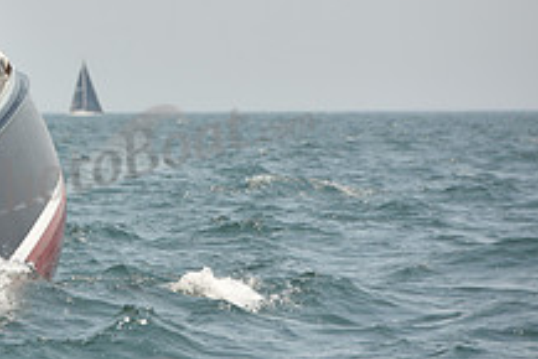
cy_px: 63
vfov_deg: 2.6
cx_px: -161
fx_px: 8000
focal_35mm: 535
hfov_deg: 3.8
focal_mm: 200
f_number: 6.3
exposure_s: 1/640
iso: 250
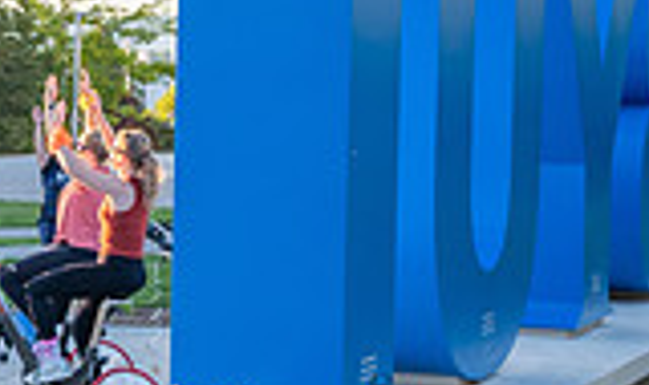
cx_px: -267
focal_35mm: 160
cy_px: 216
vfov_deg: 7.9
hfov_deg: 12.7
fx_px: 2791
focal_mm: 41
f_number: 3.2
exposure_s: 1/1000
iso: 250
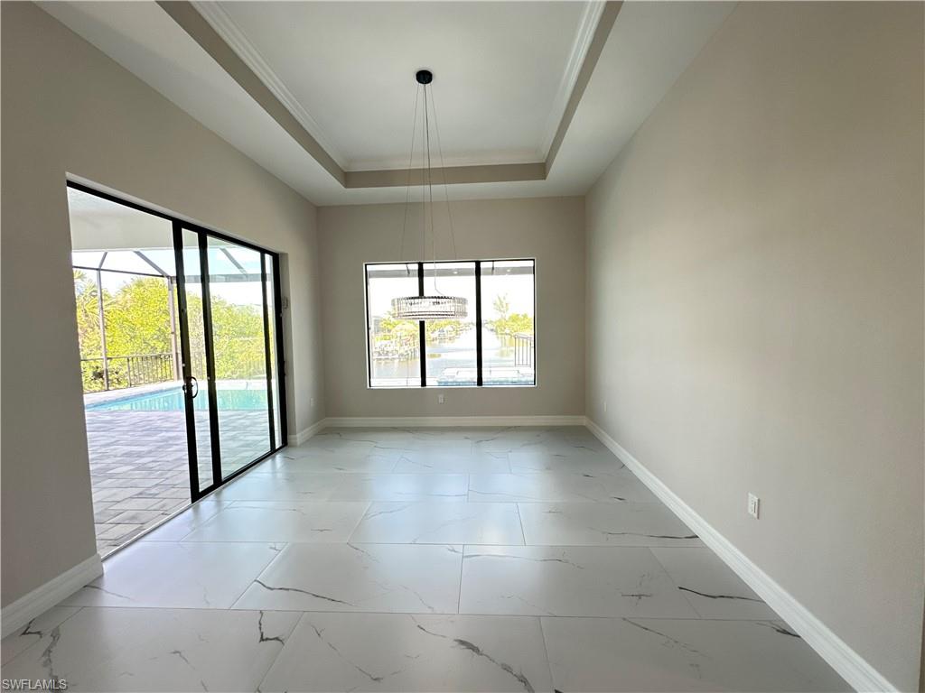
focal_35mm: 14
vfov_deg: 85.7
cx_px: 462
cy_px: 346
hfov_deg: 102.1
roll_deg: +2.6
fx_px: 374
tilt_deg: +0.0
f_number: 2.2
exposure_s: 1/120
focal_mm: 2.22
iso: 160
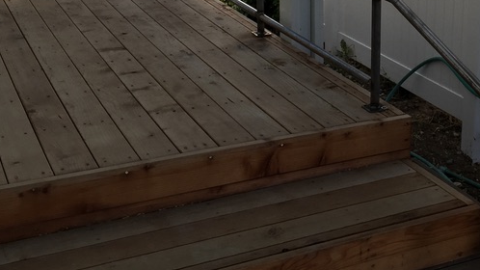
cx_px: 379
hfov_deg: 31.6
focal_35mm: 65
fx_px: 827
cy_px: 40
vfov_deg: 18.3
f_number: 2.2
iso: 32
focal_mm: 4.15
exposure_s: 1/842
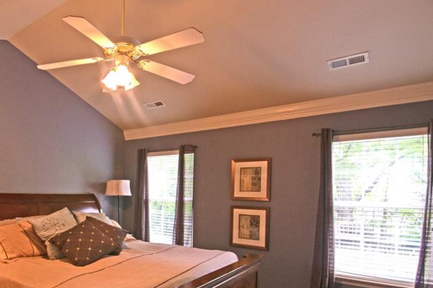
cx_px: 114
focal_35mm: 24
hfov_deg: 69.4
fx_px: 289
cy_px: 189
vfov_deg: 52.2
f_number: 4
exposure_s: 1/30
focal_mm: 10
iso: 1600
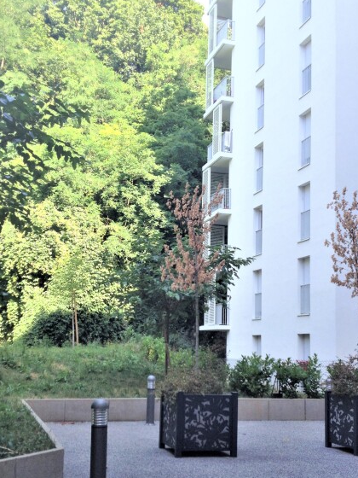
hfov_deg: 29.1
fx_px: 689
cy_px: 283
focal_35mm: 50
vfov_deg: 38.1
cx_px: 181
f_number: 2.4
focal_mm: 4.28
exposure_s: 1/206
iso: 50
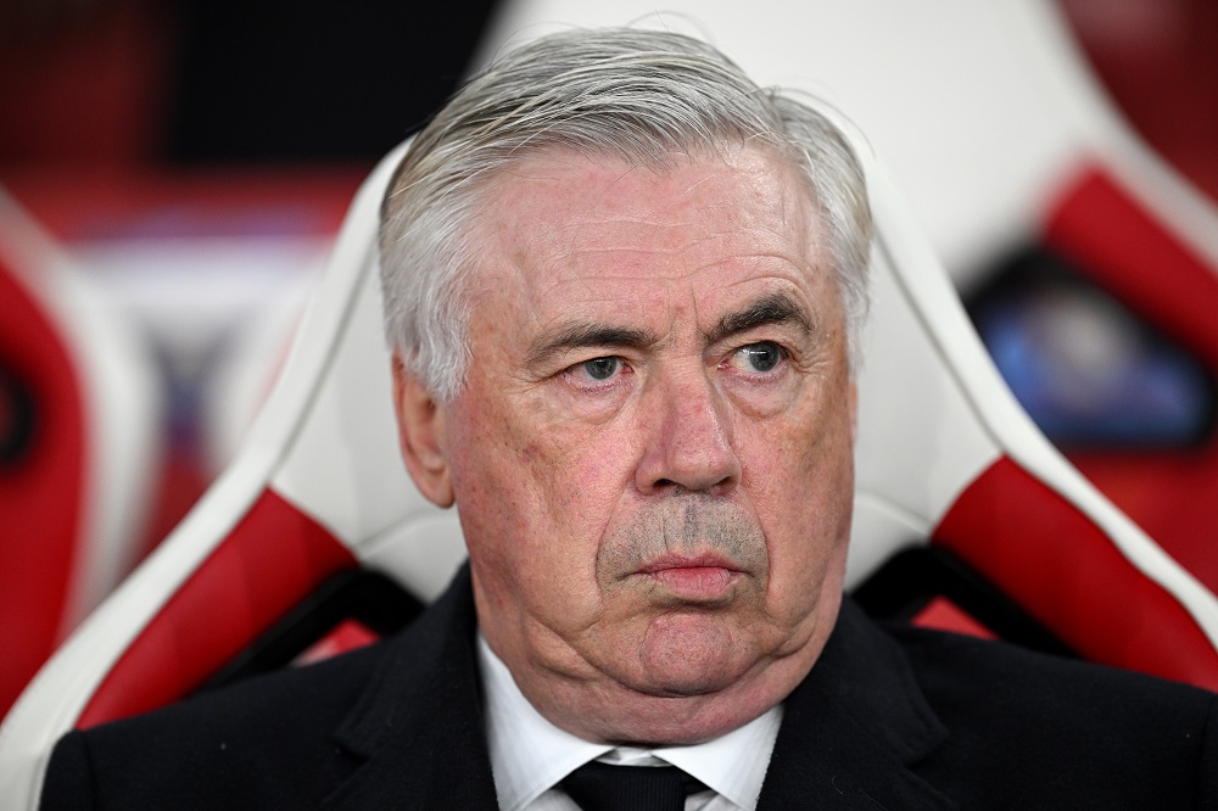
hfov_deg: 5.2
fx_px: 13528
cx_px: 609
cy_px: 406
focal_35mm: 400
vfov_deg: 3.4
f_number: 2.8
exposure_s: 1/800
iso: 1600
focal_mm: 400
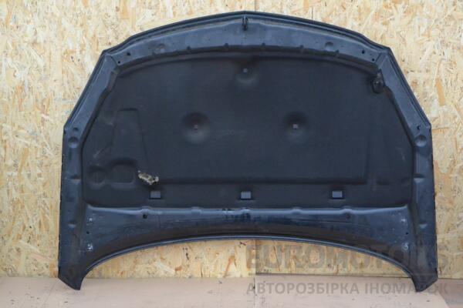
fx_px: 675
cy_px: 154
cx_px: 232
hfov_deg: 37.9
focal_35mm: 52
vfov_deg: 25.8
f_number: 10
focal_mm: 35
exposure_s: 1/400
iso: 3200
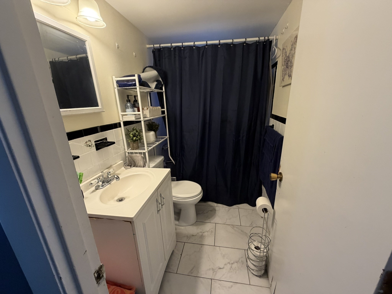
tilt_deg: -17.5
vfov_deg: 85.7
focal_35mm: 14
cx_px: 196
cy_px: 147
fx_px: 159
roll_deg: +0.1
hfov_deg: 102.1
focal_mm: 2.22
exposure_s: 1/60
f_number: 2.2
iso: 250
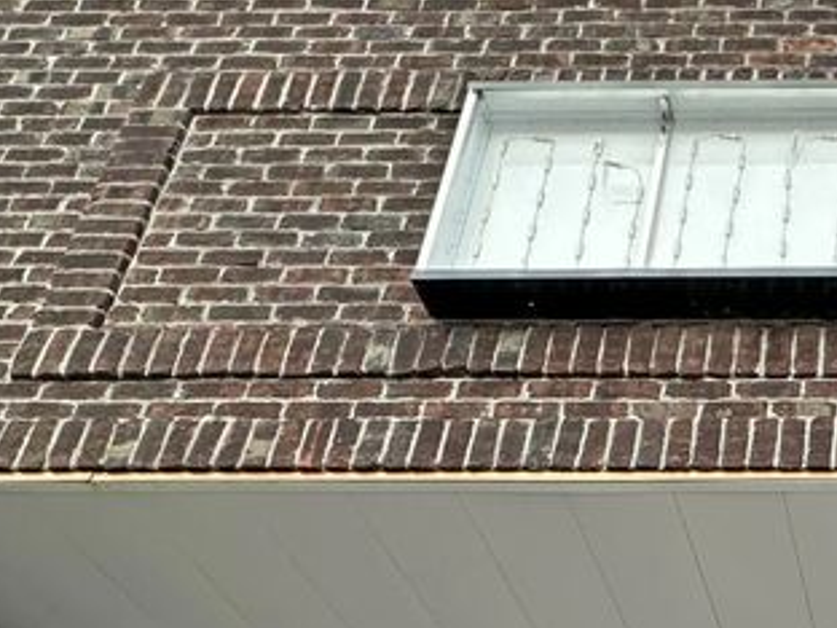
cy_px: 1028
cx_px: 1009
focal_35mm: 46
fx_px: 1112
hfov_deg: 33.4
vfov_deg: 23.0
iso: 50
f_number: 2.2
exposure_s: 1/917
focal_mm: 2.22
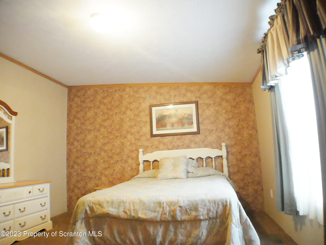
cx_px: 163
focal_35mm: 28
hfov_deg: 63.4
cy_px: 122
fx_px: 264
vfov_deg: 49.8
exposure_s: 1/60
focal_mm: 14
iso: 3200
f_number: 3.5
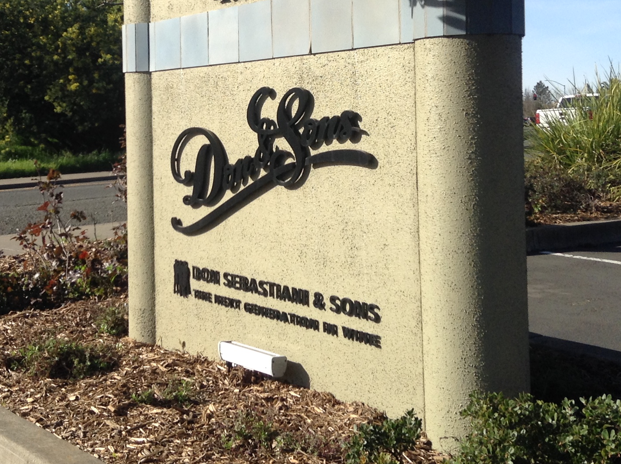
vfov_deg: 24.1
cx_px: 164
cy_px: 113
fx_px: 1075
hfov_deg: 31.7
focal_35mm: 60
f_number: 2.4
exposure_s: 1/783
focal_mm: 3.3
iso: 25
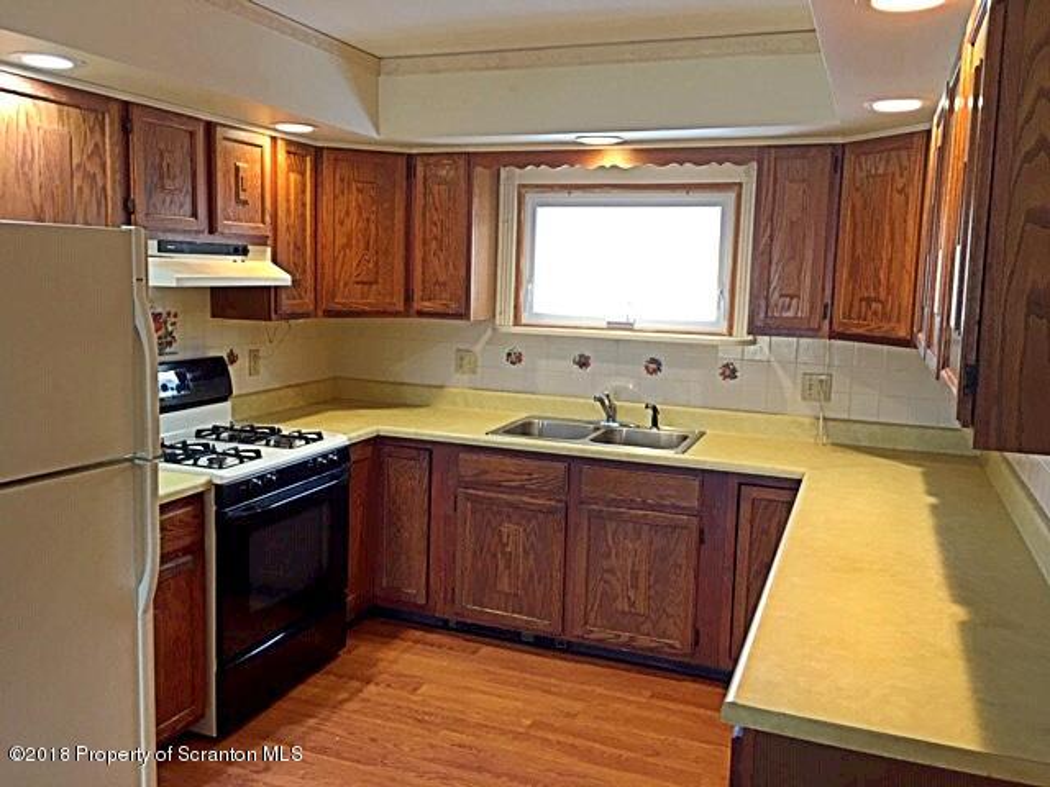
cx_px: 525
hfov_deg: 61.7
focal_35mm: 29
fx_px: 880
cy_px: 394
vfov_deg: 48.2
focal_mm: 4.15
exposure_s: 1/15
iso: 25
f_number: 2.2
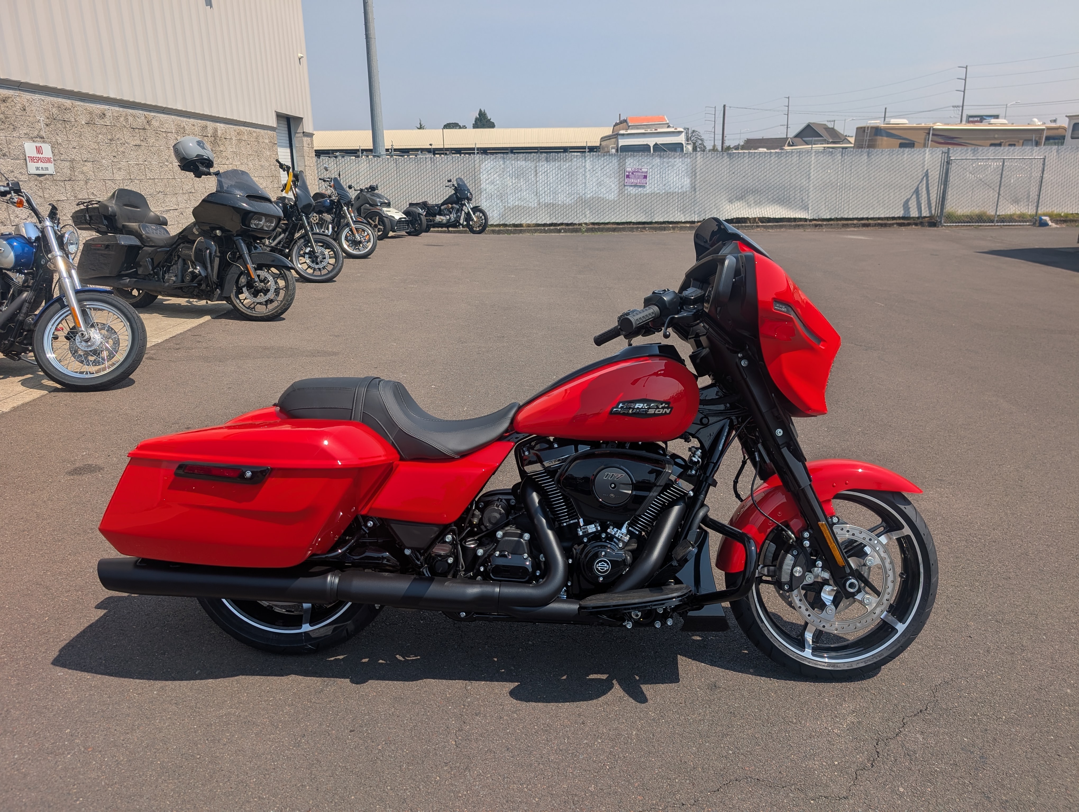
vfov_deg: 56.9
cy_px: 406
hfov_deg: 71.5
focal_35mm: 24
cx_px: 540
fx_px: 749
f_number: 1.68
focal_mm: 6.9
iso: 20
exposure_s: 1/1621
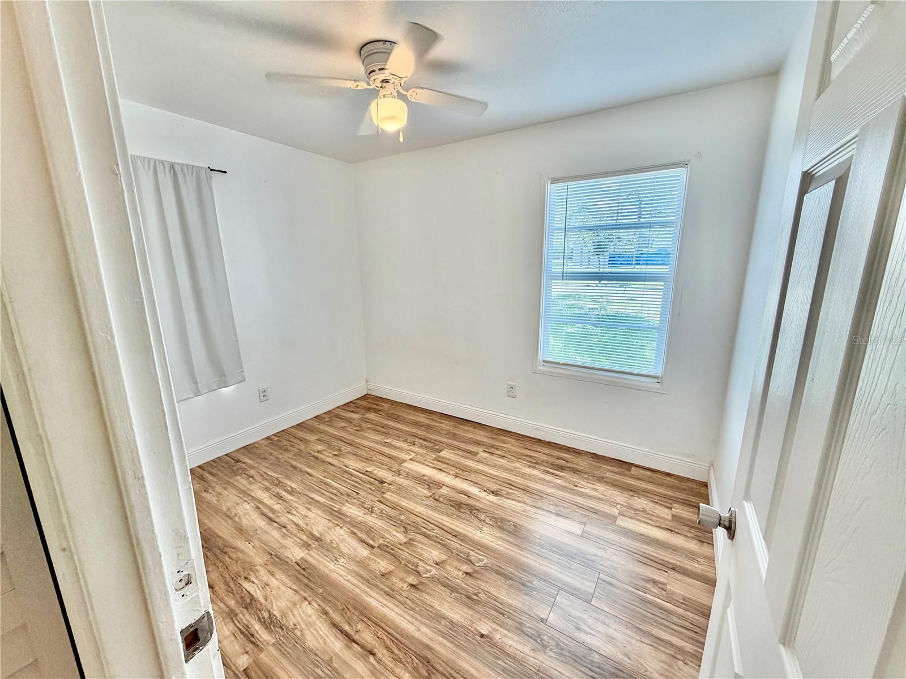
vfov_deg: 85.7
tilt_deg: -10.9
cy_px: 340
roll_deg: +0.5
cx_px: 453
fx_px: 366
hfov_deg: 102.1
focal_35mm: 14
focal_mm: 2.22
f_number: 2.2
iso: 125
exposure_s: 1/120
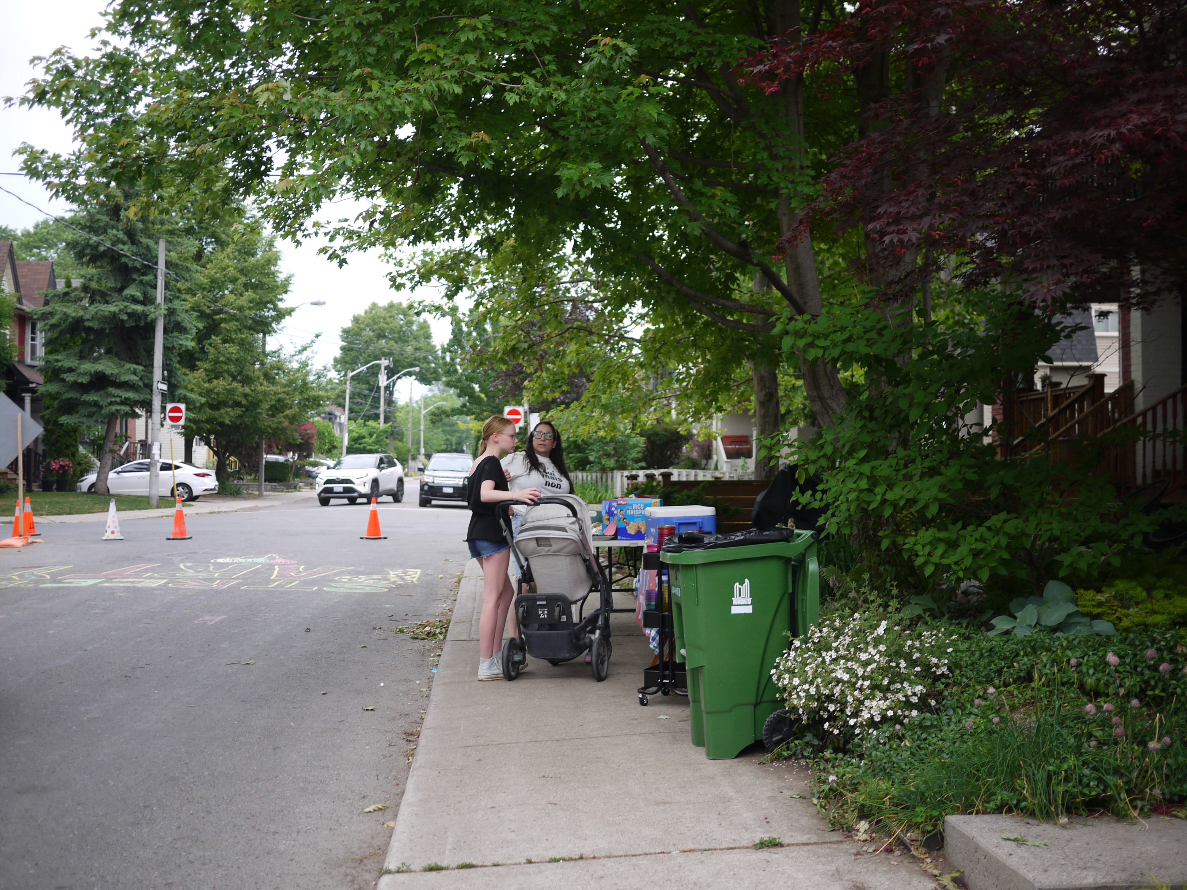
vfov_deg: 36.0
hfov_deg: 46.8
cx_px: 594
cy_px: 445
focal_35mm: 40
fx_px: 1372
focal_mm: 20
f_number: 1.7
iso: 100
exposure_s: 1/500
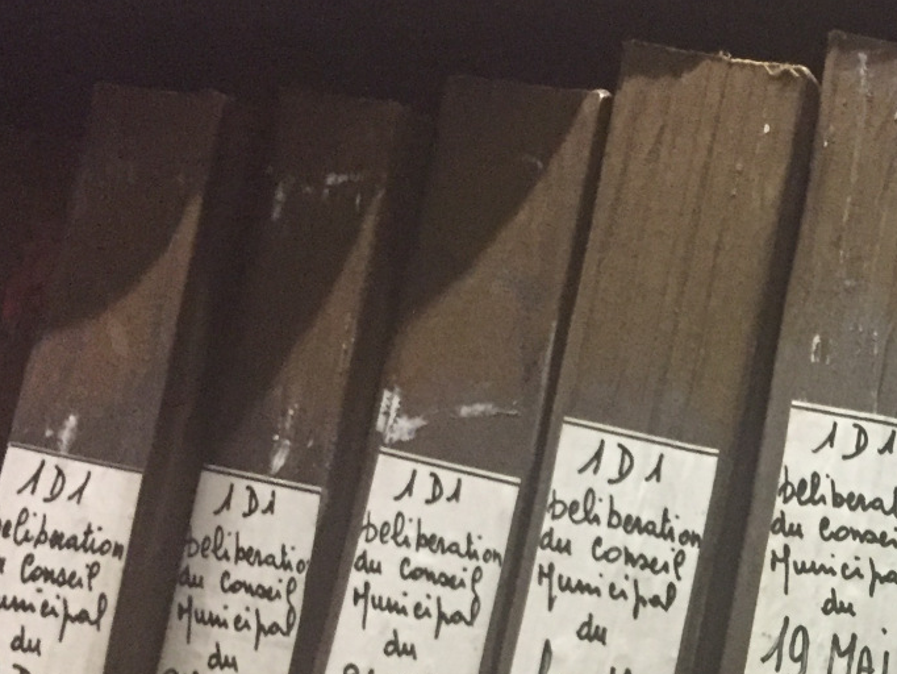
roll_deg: +1.2
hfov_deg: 26.7
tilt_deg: +1.6
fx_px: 1763
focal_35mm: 68
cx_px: 934
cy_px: 745
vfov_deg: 20.6
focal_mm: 4.15
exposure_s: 1/17
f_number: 2.2
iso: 320
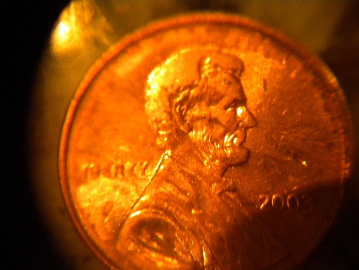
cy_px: 135
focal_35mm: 35
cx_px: 180
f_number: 3.1
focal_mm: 6.3
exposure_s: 1/24.4
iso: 400
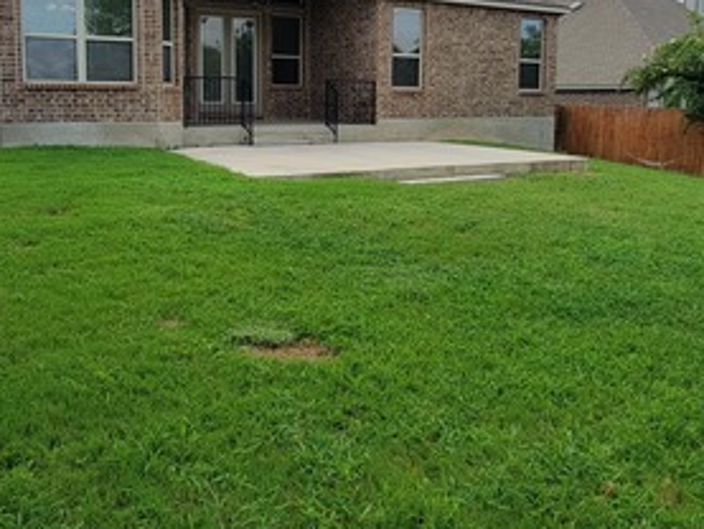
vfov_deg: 45.6
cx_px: 318
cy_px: 150
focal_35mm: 30
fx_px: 610
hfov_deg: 59.8
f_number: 2.2
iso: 50
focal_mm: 2.2
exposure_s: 1/1148
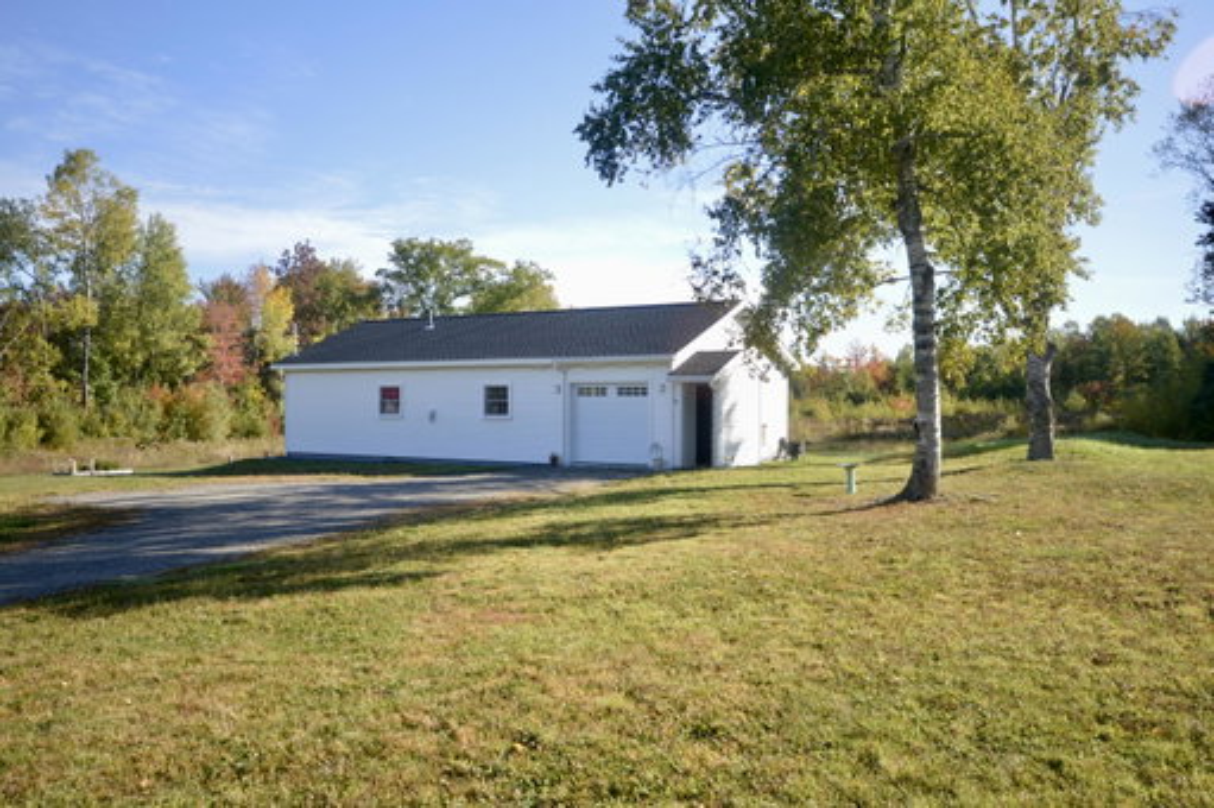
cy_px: 404
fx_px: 1011
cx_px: 607
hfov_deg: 62.0
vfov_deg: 43.6
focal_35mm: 30
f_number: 6.3
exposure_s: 1/160
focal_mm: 20
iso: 100
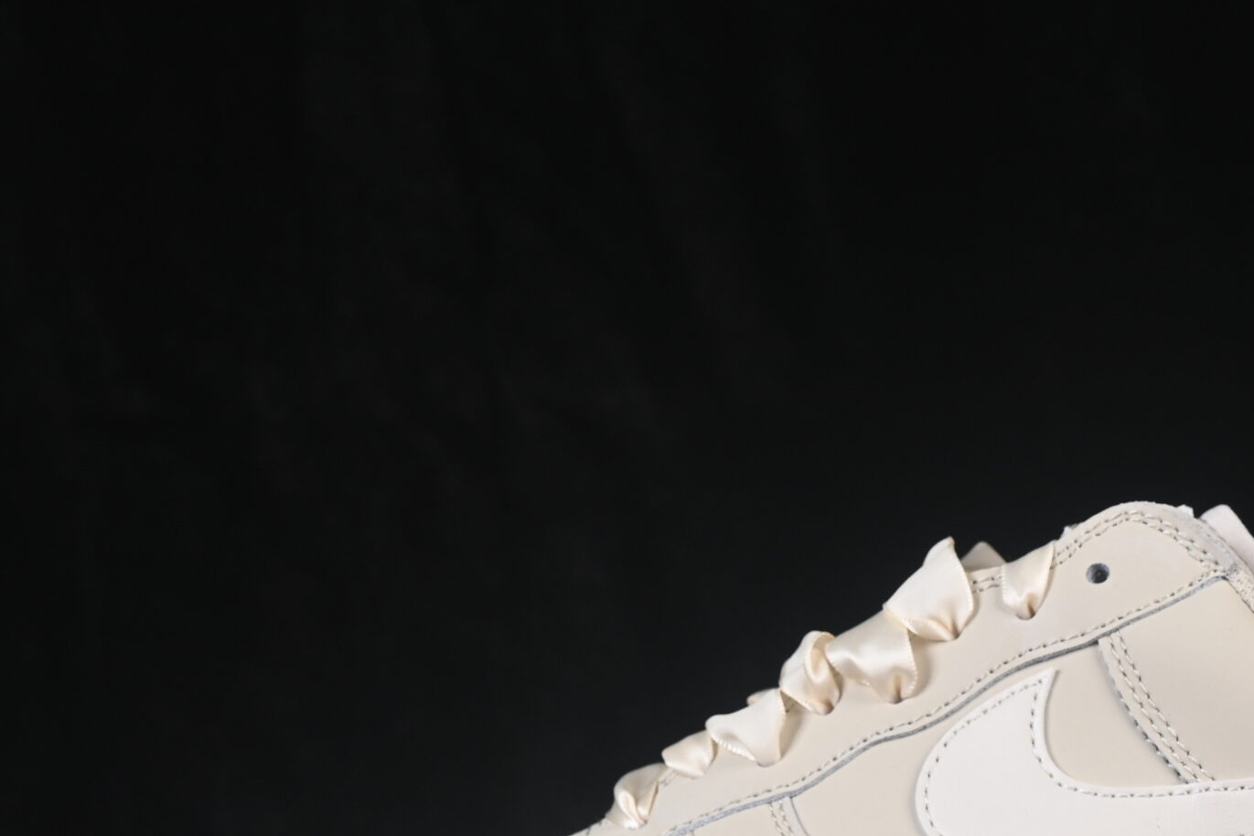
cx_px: 981
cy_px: 740
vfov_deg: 9.8
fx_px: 4876
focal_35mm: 140
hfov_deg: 14.6
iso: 160
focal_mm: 50
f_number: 8
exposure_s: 1/80
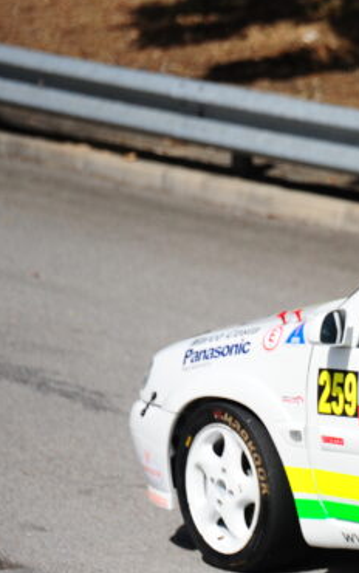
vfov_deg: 5.7
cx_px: 664
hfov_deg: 3.6
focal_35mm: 366
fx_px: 5716
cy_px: 320
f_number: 2.8
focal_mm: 130
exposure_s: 1/8000
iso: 320
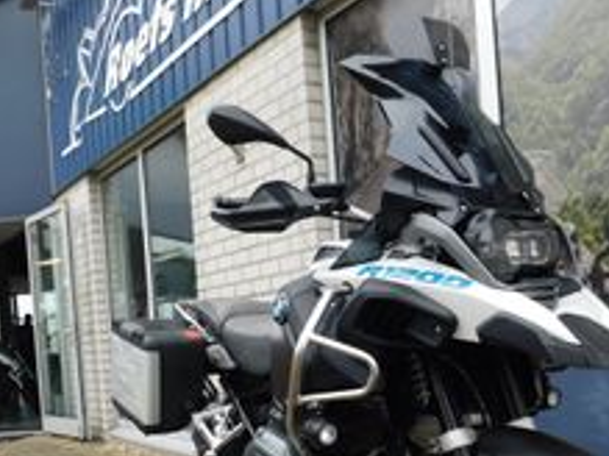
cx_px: 323
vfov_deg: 33.3
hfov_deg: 44.8
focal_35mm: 42
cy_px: 364
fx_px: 739
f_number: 3
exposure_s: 1/200
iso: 125
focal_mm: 4
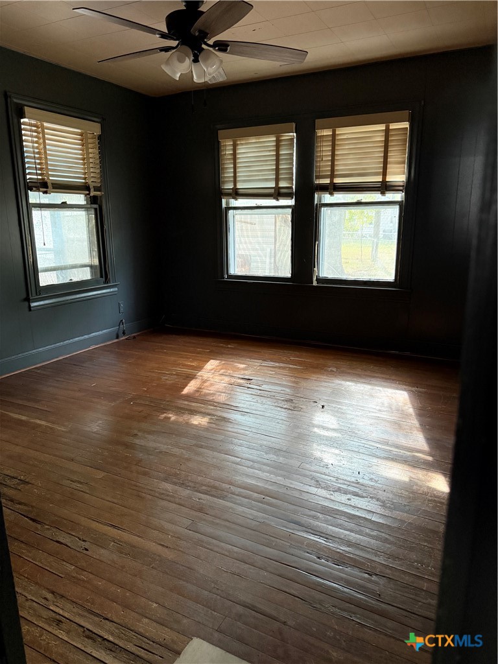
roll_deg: -0.6
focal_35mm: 24
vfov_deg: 71.6
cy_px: 332
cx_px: 249
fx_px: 460
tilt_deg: -12.8
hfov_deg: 56.8
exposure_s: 1/56
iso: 800
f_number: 1.78
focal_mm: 6.76
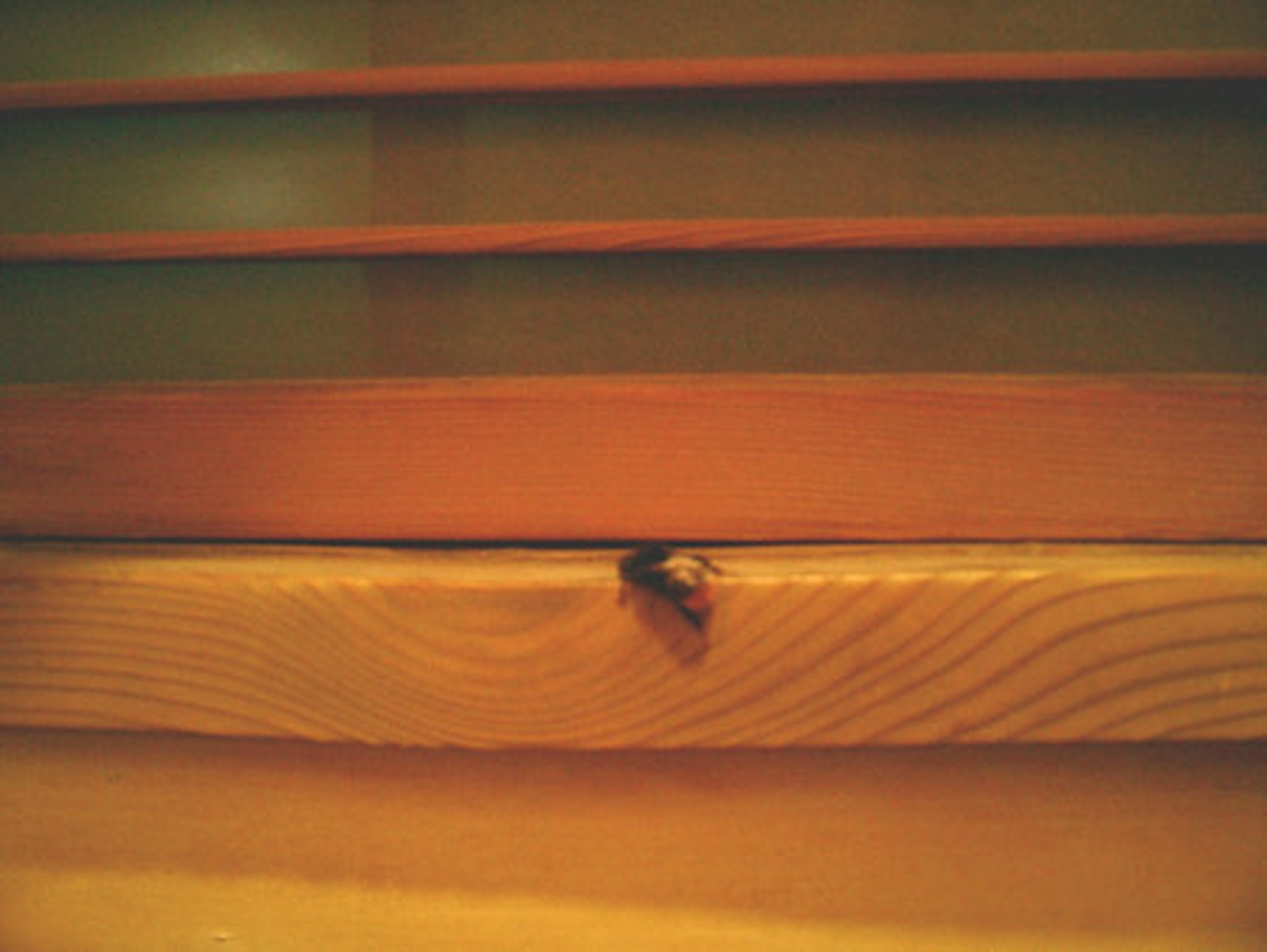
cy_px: 476
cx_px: 634
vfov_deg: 39.7
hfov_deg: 51.3
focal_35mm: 36
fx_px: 1318
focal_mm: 7.5
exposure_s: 1/8
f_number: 3.2
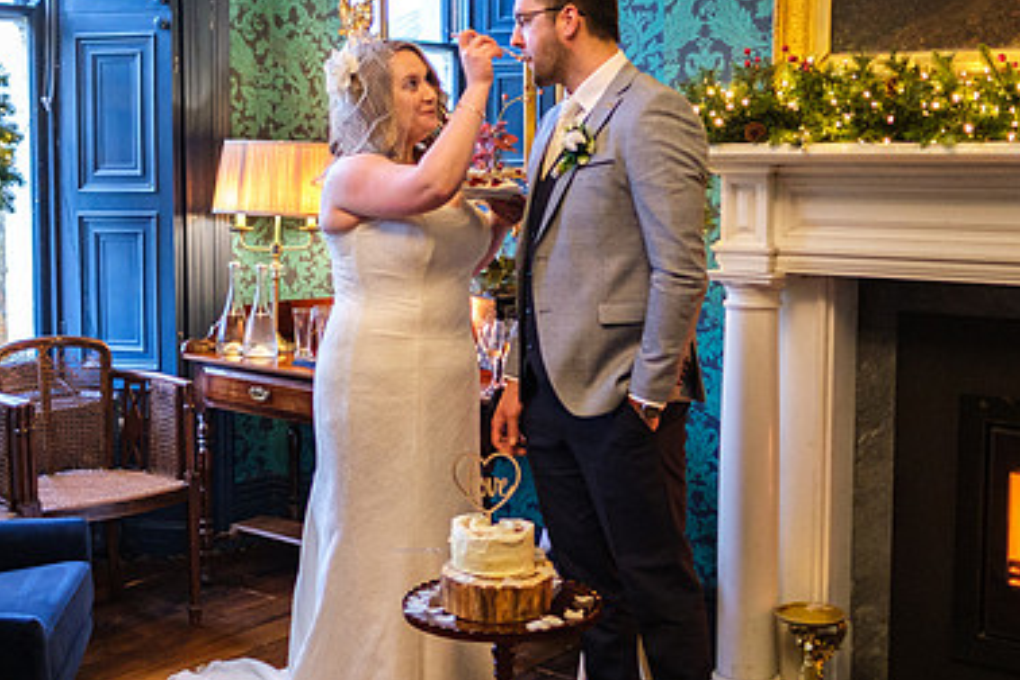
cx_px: 464
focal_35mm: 49
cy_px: 278
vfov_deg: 27.5
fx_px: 1388
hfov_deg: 40.3
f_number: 1.6
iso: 2000
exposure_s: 1/125
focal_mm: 16
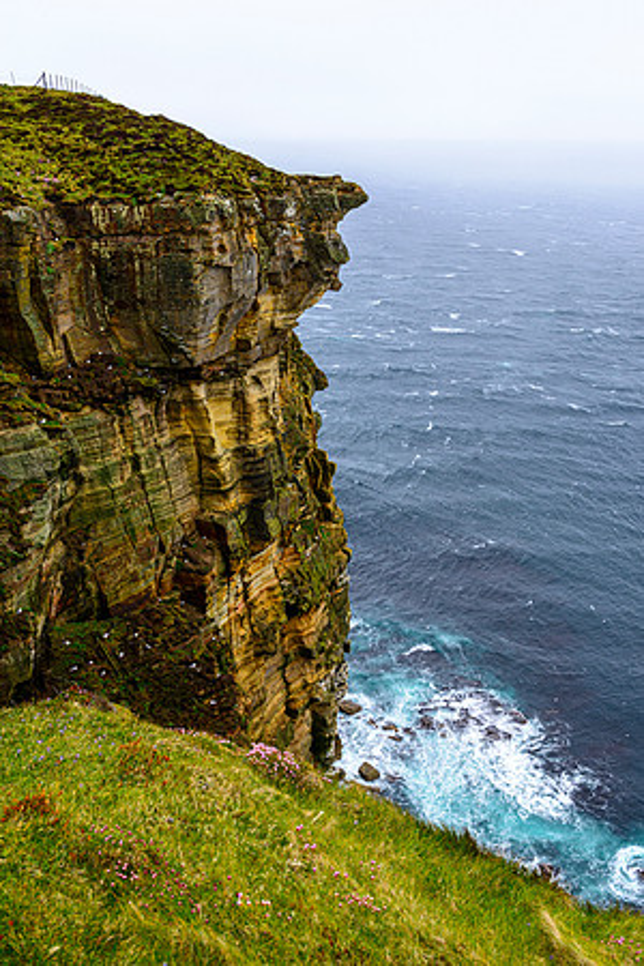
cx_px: 322
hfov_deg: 38.9
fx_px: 912
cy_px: 483
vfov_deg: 55.8
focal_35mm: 34
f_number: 8
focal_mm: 34
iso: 250
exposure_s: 1/80
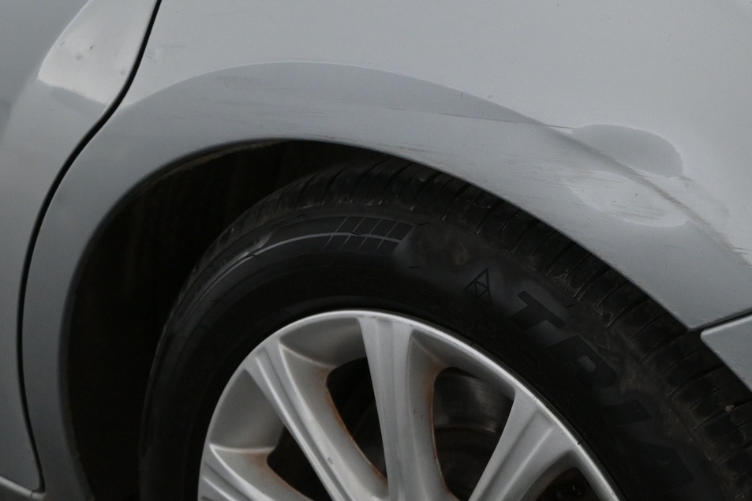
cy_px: 130
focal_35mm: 52
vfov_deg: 25.6
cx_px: 564
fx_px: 1092
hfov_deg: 37.1
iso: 2500
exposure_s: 1/125
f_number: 5.6
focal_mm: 20.5
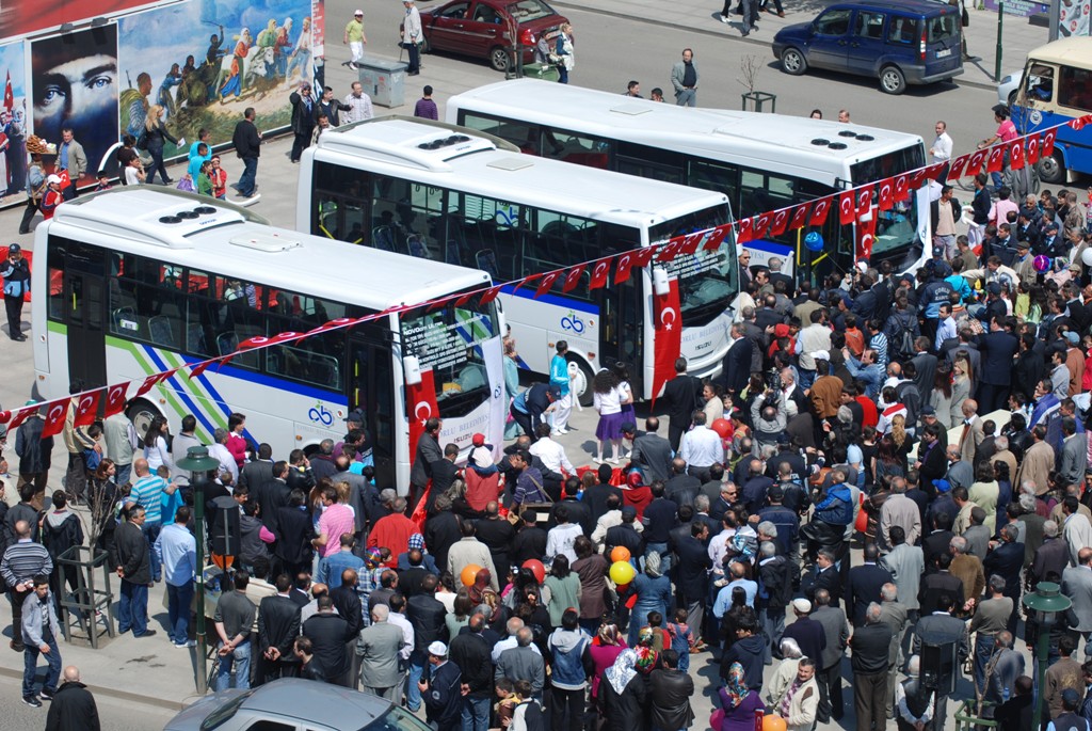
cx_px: 546
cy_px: 366
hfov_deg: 19.4
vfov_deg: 13.1
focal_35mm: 105
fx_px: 3188
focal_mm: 70
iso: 100
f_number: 5.6
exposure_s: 1/500
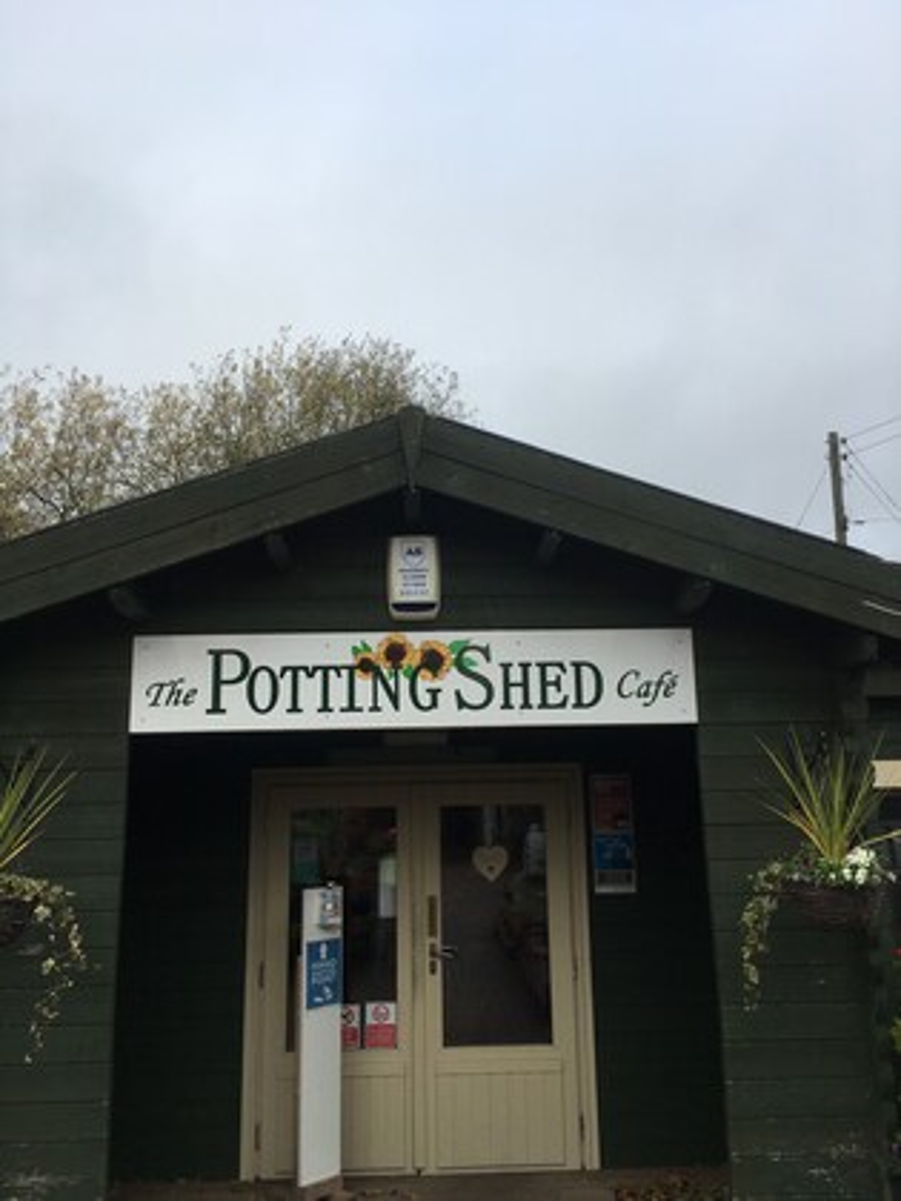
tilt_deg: +10.2
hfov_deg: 48.2
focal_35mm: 29
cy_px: 600
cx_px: 450
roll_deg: +1.1
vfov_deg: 61.7
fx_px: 1006
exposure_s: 1/418
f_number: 2.2
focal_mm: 4.15
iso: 25
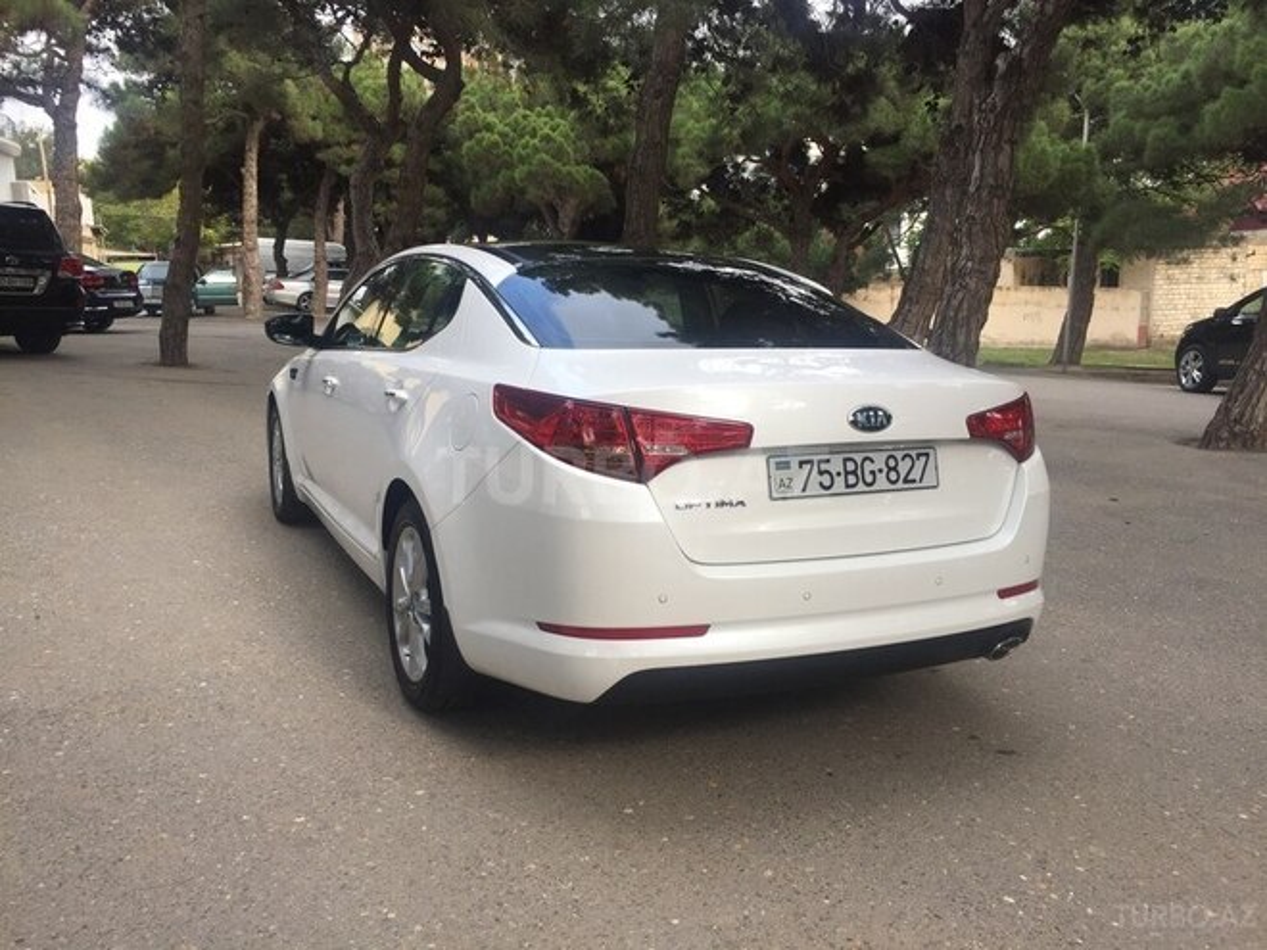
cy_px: 475
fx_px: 1061
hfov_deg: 61.7
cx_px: 634
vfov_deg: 48.2
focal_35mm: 29
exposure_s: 1/416
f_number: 2.2
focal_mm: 4.15
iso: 32
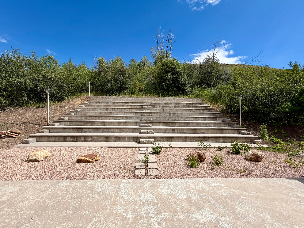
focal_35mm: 14
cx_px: 152
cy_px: 114
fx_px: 123
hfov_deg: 102.1
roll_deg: -0.3
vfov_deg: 85.7
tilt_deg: +2.6
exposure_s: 1/770
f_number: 2.2
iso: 20
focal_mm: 2.22
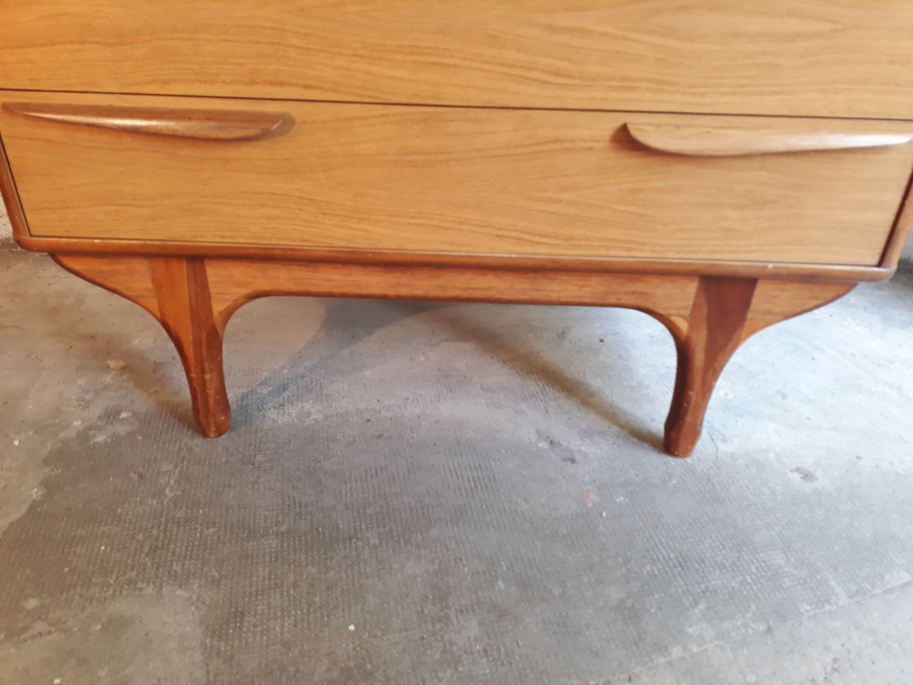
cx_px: 456
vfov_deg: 51.4
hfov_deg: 65.3
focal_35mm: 27
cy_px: 342
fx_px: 712
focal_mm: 3.6
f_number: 1.9
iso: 100
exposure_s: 1/33
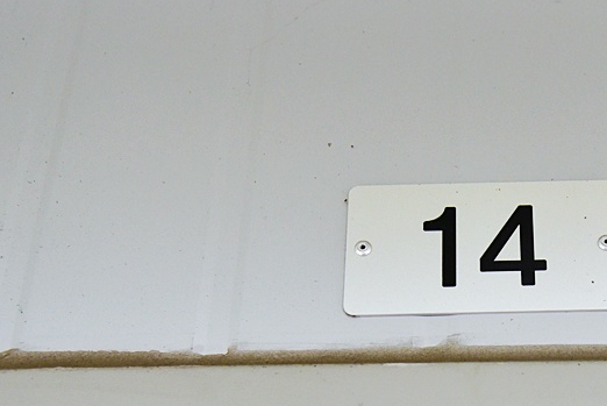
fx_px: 1131
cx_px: 498
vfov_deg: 20.2
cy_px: 318
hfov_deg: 29.3
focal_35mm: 67
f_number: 4
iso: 1250
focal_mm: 35
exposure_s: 1/4000
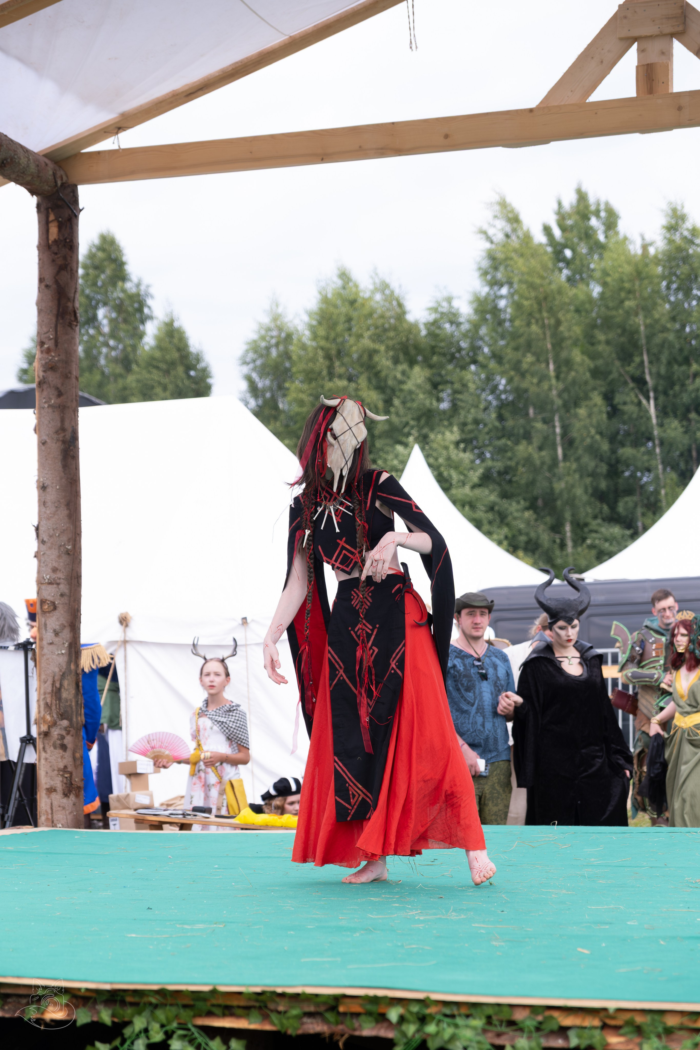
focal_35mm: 83
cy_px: 525
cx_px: 350
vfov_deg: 24.5
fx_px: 2421
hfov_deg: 16.5
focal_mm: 55
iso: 250
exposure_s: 1/1000
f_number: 3.6
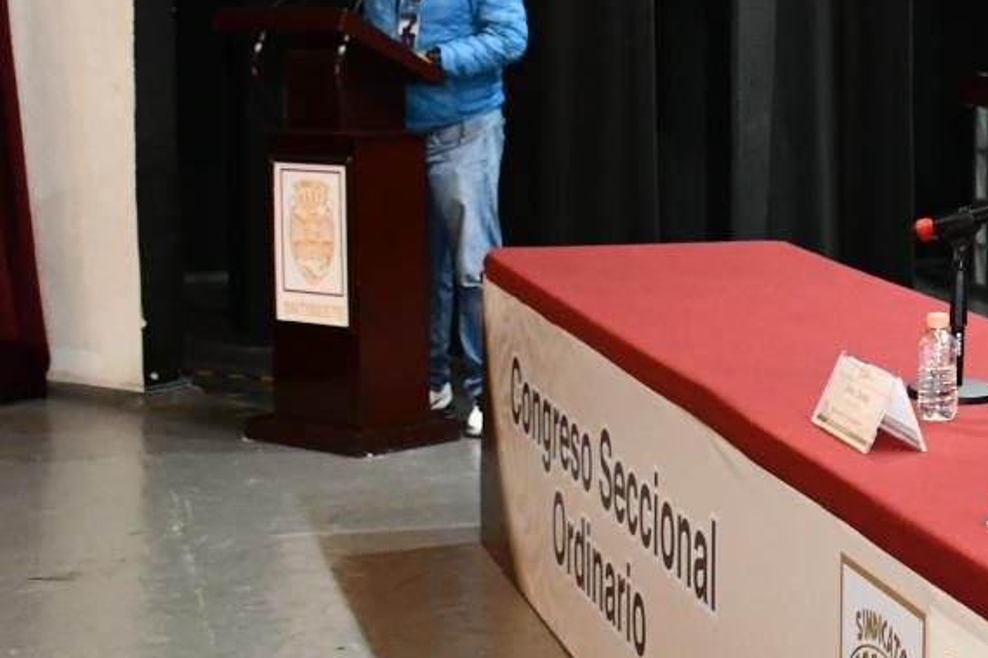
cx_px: 1212
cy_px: 250
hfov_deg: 20.2
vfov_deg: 14.5
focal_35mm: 94
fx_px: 2579
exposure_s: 1/60
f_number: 4
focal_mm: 22
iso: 2800
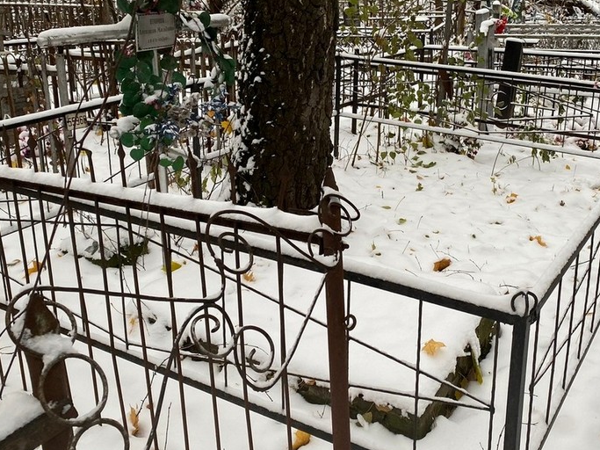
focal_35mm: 39
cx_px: 343
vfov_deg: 36.4
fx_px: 676
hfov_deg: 47.7
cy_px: 149
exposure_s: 1/121
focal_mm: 4.25
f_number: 1.8
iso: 50
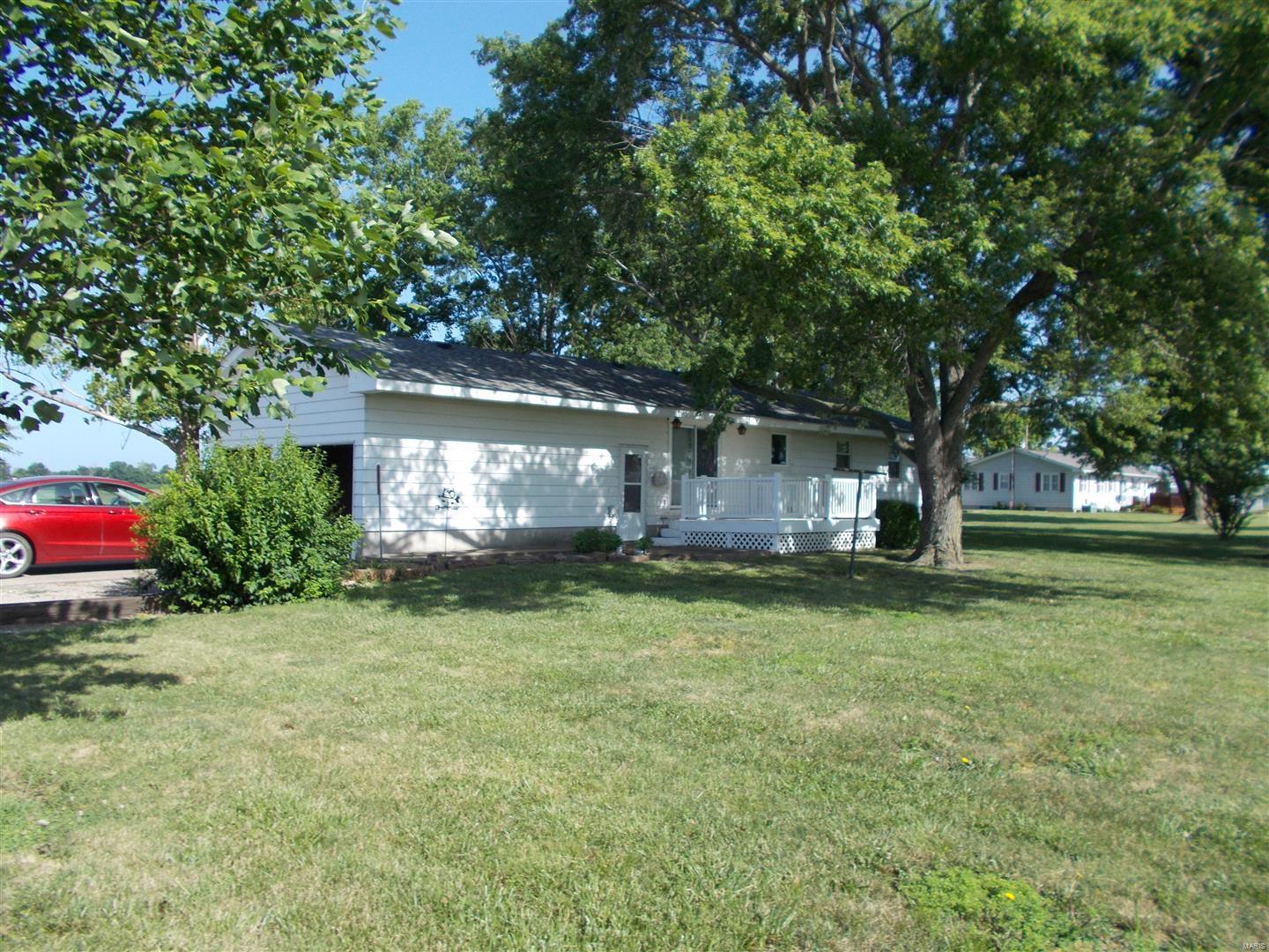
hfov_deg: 67.3
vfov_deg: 53.1
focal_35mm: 26
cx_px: 634
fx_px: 953
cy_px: 476
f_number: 8
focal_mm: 4.6
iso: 80
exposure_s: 1/80
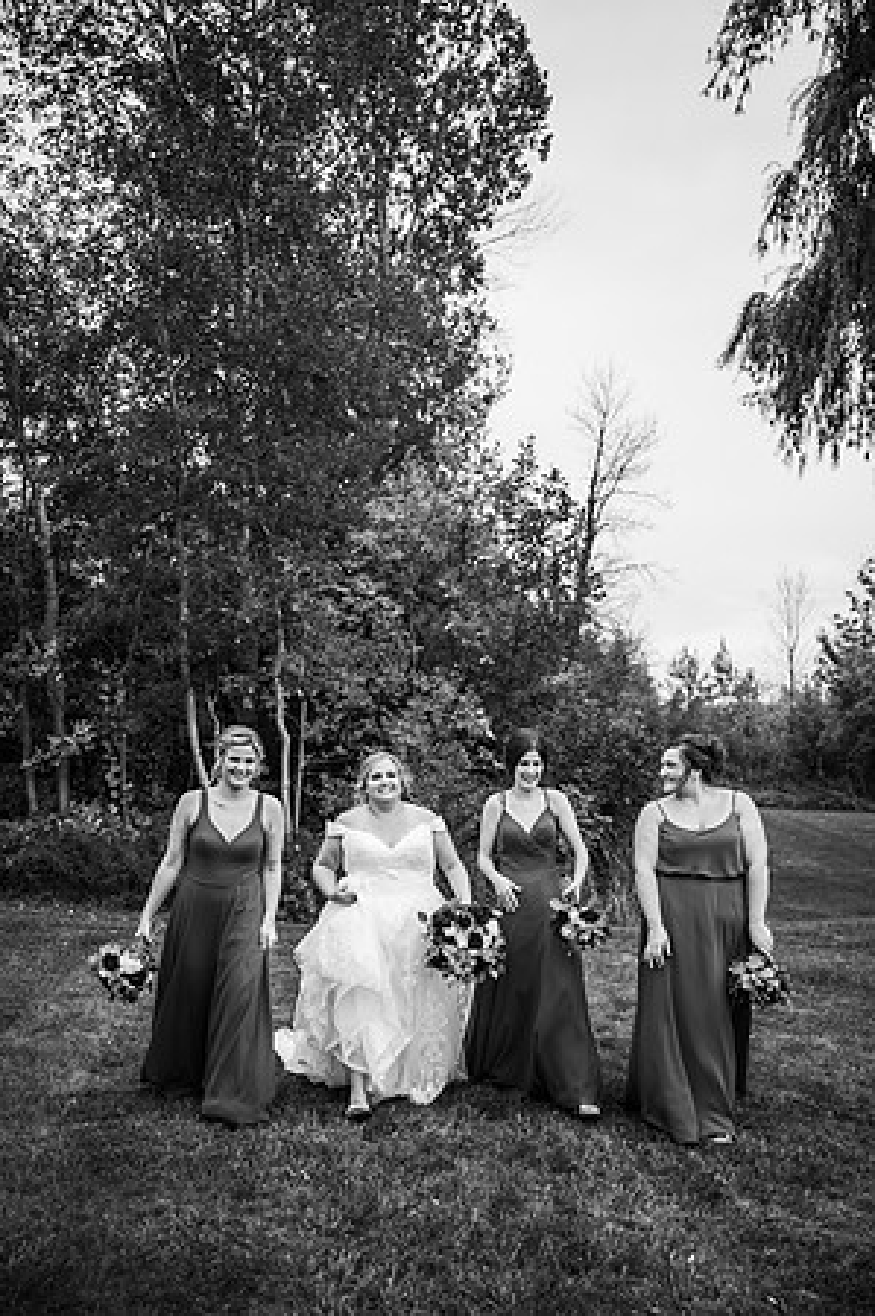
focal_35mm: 34
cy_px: 658
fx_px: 1242
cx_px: 438
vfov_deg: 55.8
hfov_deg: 38.8
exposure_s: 1/1000
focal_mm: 34
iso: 200
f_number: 2.8
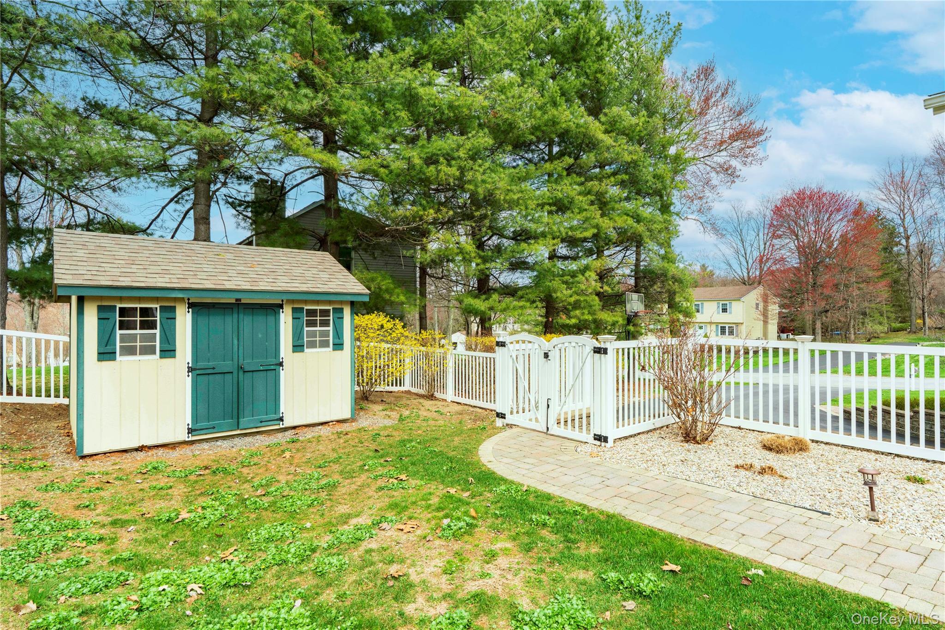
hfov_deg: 86.9
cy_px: 315
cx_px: 472
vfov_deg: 64.5
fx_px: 499
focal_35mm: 19
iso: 400
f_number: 9
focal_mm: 19
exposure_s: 1/400
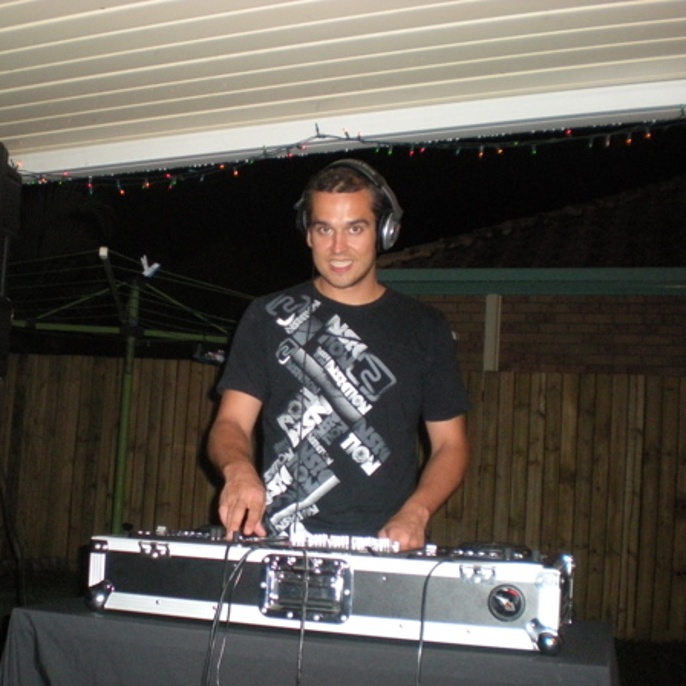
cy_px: 343
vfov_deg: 37.6
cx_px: 257
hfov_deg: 37.3
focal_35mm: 45
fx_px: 1009
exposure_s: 1/60
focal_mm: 6.3
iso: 397
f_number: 3.1
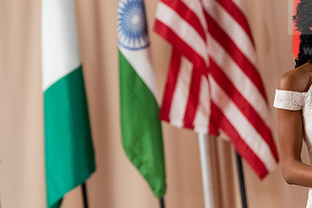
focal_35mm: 181
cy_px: 70
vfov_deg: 7.6
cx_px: 260
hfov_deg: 11.3
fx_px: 1569
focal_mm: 102
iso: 2000
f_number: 3.2
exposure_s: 1/200
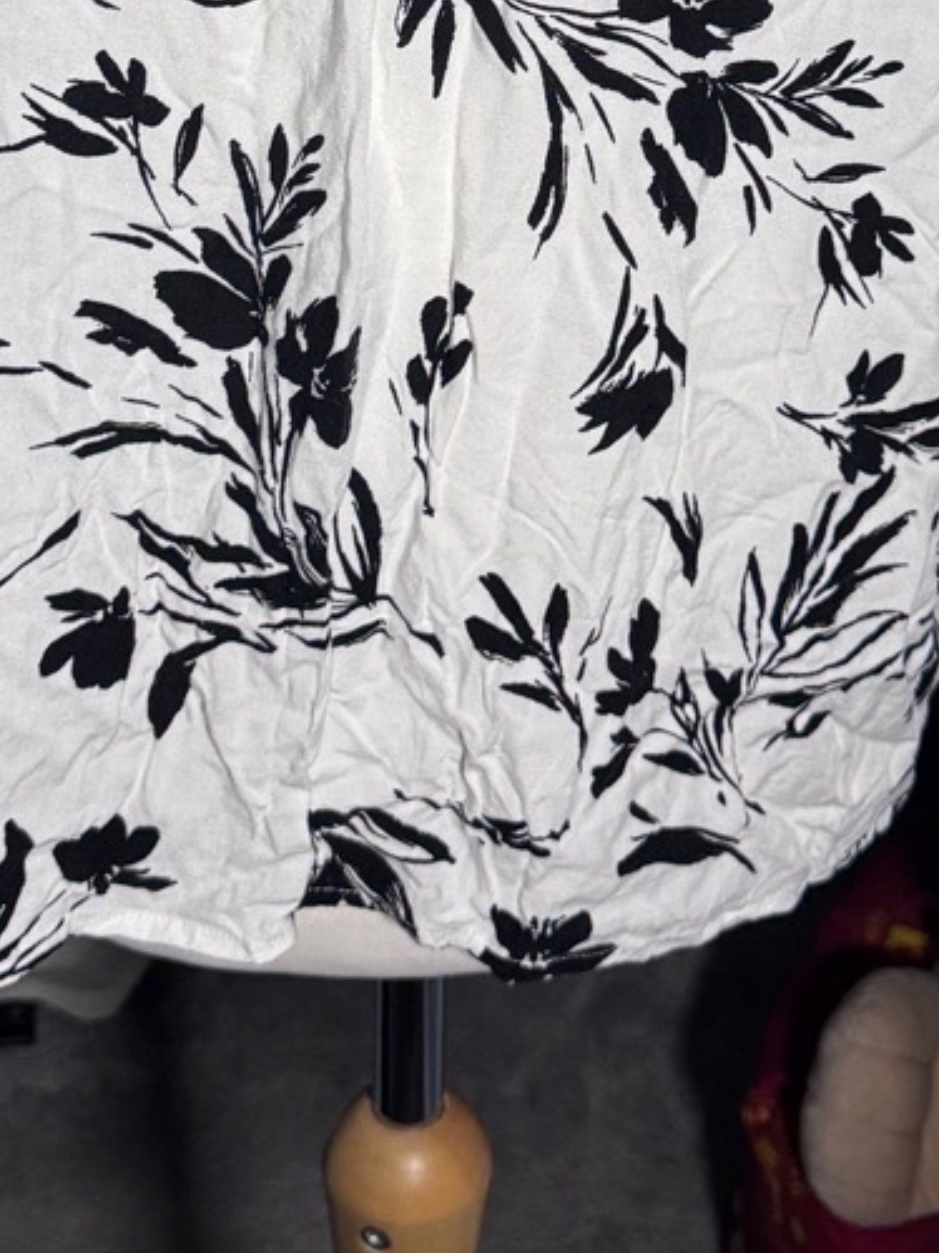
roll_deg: -1.3
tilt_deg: -15.8
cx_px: 517
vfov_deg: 23.4
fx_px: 2786
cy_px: -218
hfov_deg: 19.1
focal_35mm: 77
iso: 320
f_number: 1.78
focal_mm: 6.76
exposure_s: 1/60
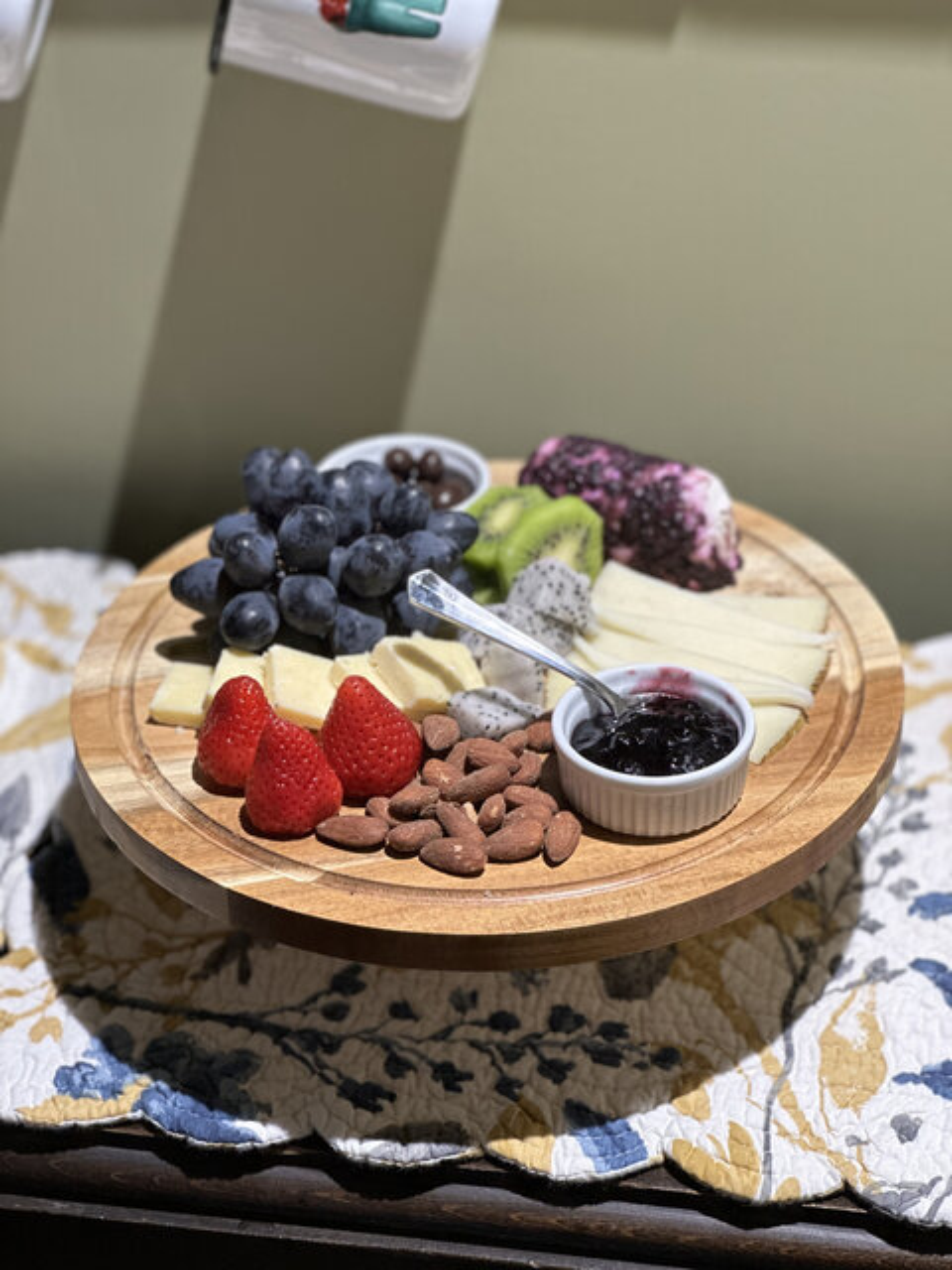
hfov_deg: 19.1
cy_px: 635
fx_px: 2824
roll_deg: +1.3
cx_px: 476
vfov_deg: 25.3
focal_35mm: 77
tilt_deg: -32.9
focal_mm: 9
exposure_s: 1/40
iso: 160
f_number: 2.8
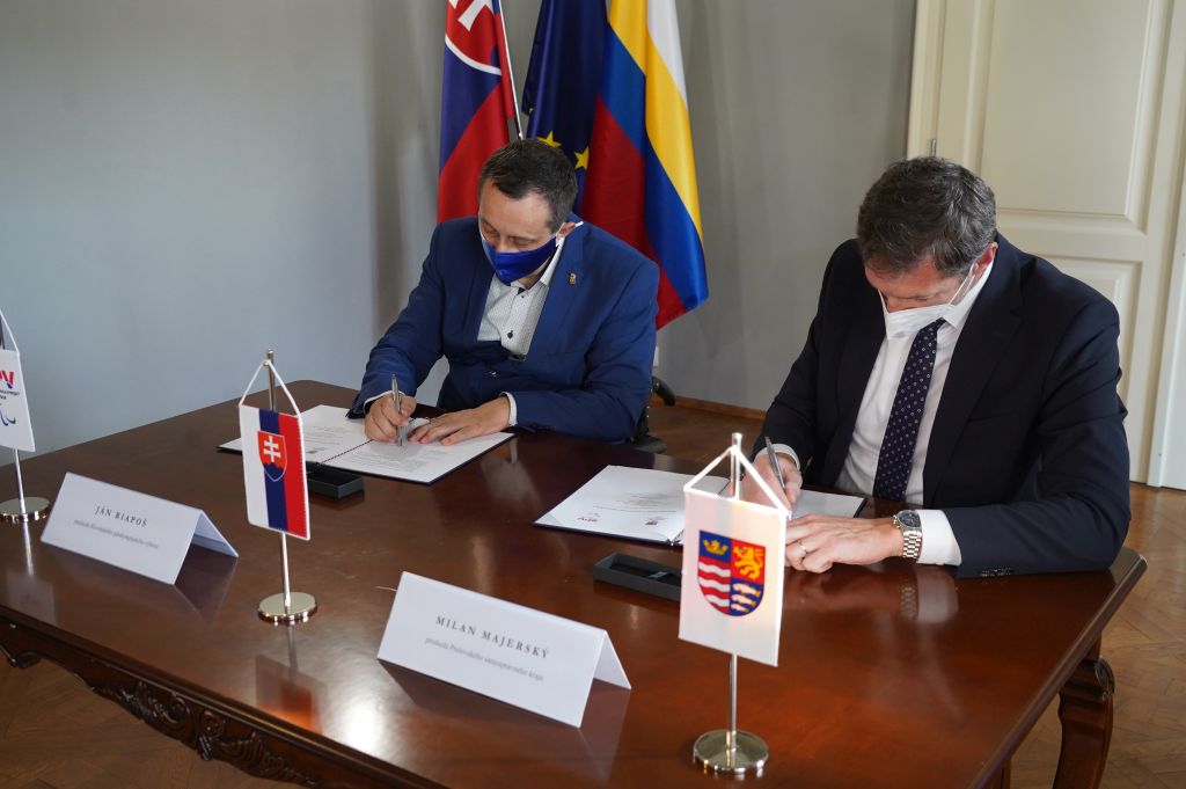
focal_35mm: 36
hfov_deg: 53.2
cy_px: 394
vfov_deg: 36.8
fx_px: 1185
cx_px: 593
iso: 2500
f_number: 5.6
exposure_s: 1/60
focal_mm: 36
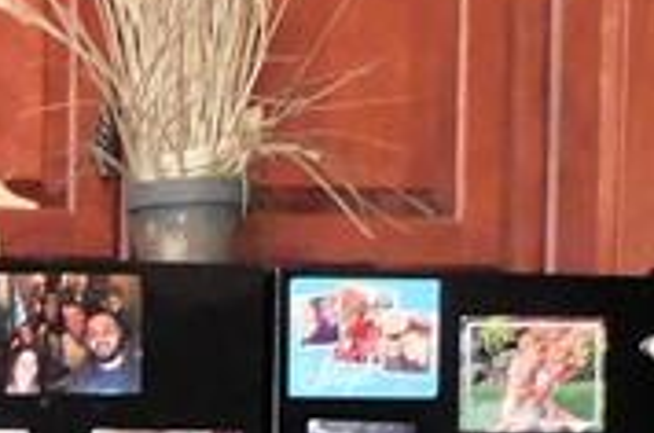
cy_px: 767
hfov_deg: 13.2
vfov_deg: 9.4
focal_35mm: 138
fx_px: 2502
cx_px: -577
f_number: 3
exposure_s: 1/8
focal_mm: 4
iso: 400
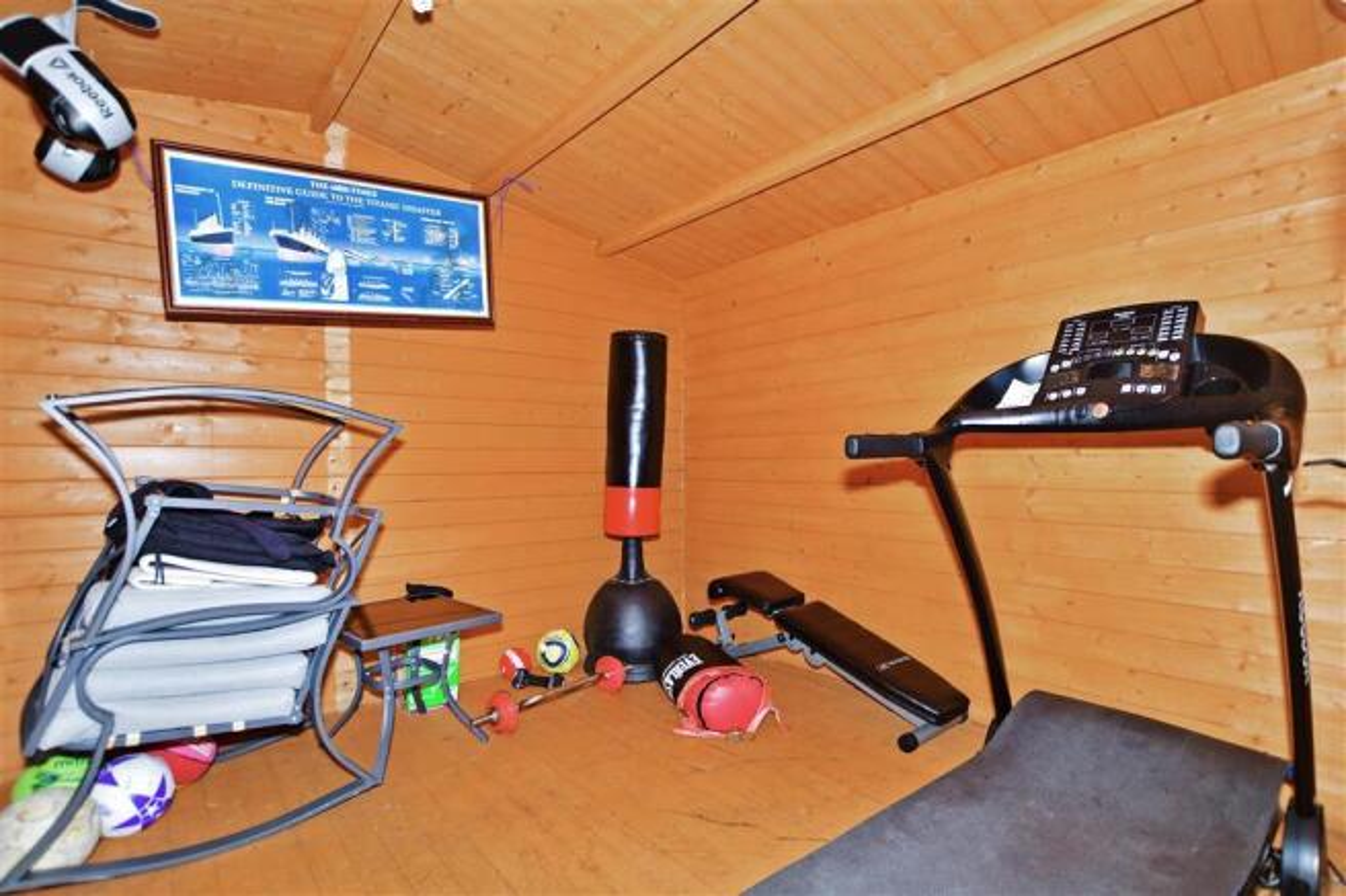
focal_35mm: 15
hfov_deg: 100.4
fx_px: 561
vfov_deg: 77.3
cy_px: 448
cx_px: 673
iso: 160
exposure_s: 1/60
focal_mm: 10
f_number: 3.5
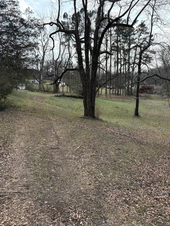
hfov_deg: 53.1
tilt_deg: -7.4
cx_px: 85
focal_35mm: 26
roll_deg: +1.7
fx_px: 170
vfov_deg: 67.3
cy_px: 113
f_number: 1.6
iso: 64
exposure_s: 1/1901
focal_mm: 5.96
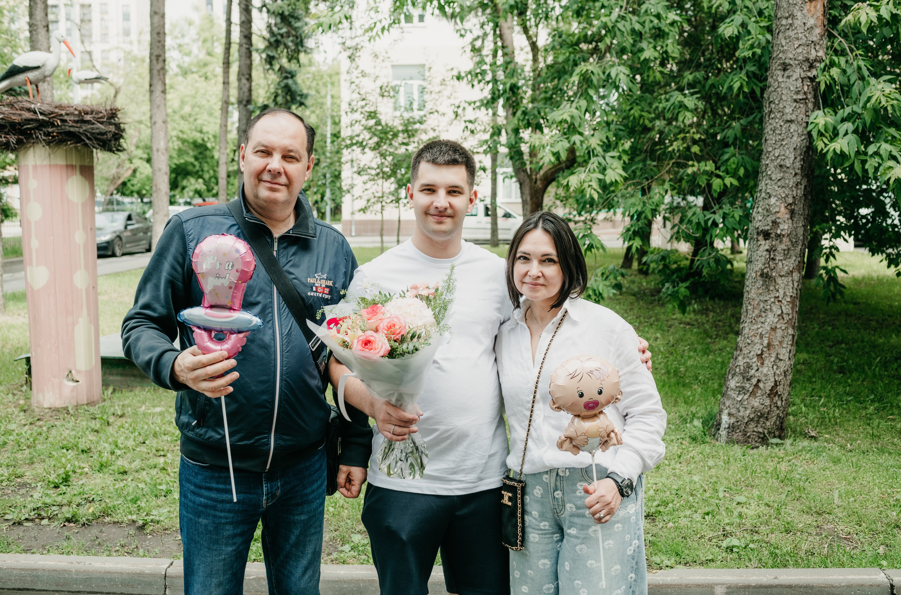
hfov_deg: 52.6
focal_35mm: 37
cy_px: 290
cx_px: 458
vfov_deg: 36.2
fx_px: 912
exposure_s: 1/250
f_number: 4
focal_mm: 35
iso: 125
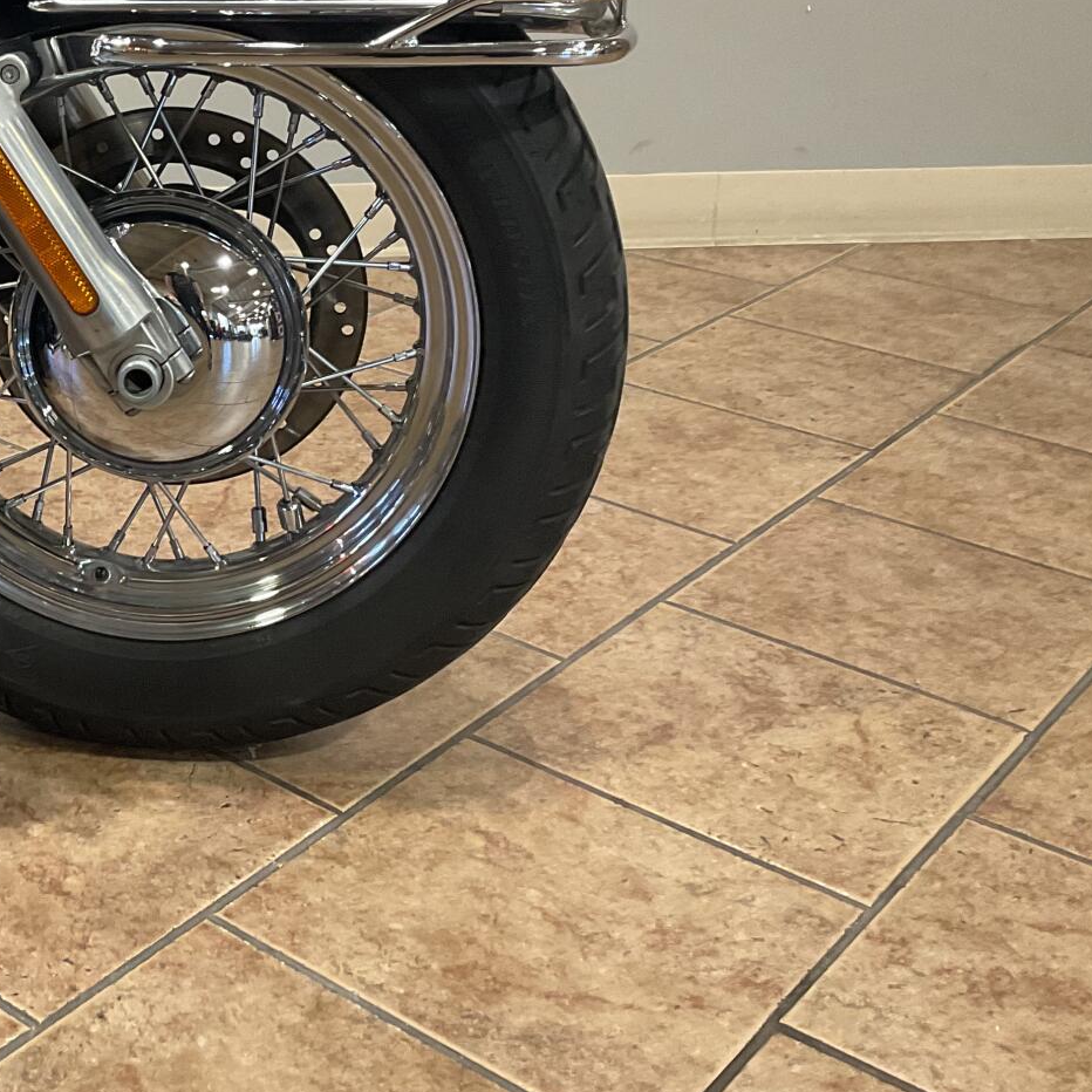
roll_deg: -0.5
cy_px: 309
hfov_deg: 29.5
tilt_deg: -19.4
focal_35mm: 55
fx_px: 1963
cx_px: 67
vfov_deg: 30.7
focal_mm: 3
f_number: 1.8
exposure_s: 1/60
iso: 125
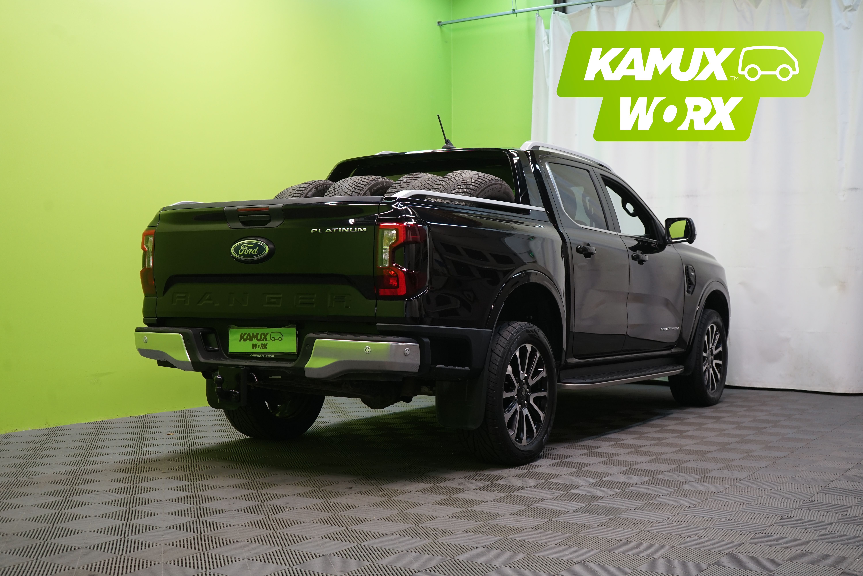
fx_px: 1031
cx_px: 432
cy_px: 288
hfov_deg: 45.4
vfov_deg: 31.2
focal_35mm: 43
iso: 640
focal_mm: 43
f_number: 5.6
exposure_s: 1/50
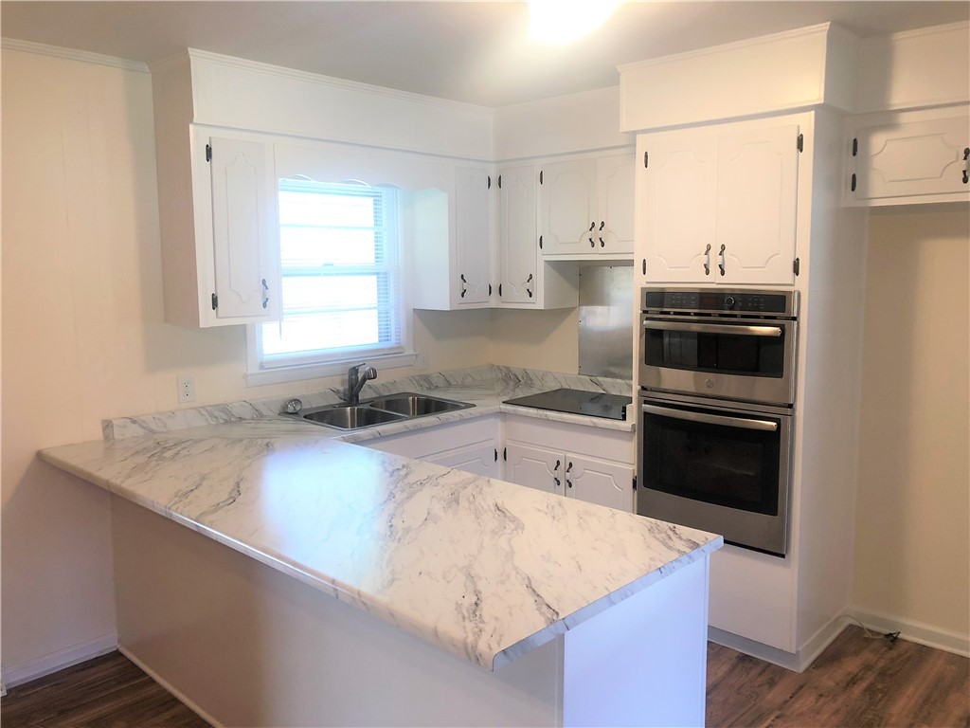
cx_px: 485
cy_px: 364
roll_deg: +0.1
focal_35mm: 29
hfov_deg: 61.7
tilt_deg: -4.7
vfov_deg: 48.2
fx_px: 813
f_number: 1.8
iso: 40
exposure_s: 1/20
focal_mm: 3.99
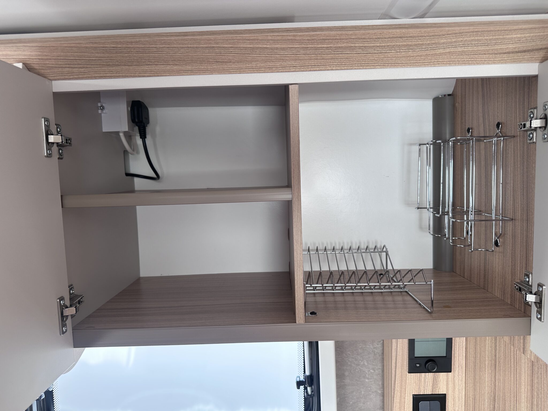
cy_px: 206
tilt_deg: -5.6
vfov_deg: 56.8
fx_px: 380
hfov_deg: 71.6
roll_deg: +1.1
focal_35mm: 24
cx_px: 274
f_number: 1.78
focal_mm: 6.86
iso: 80
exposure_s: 1/150
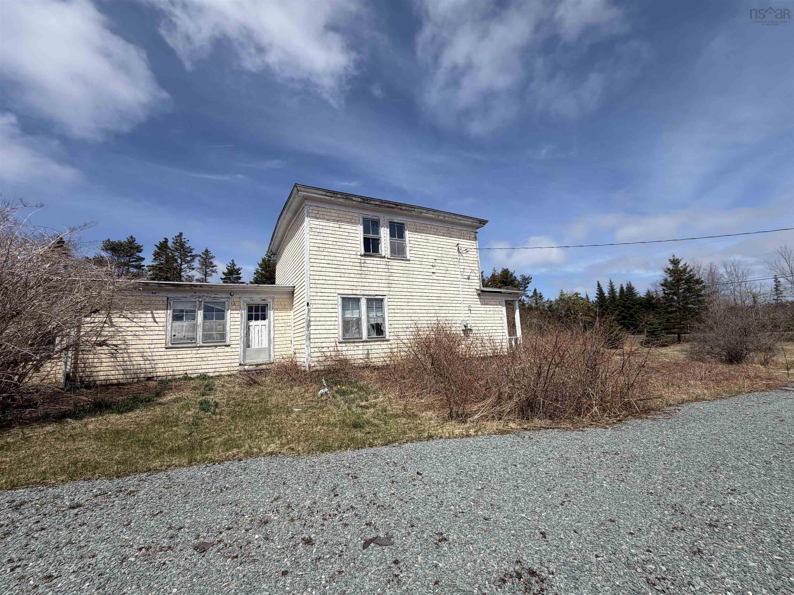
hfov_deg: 102.1
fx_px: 321
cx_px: 397
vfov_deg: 85.7
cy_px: 298
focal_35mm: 14
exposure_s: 1/1235
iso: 20
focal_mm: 2.22
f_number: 2.2
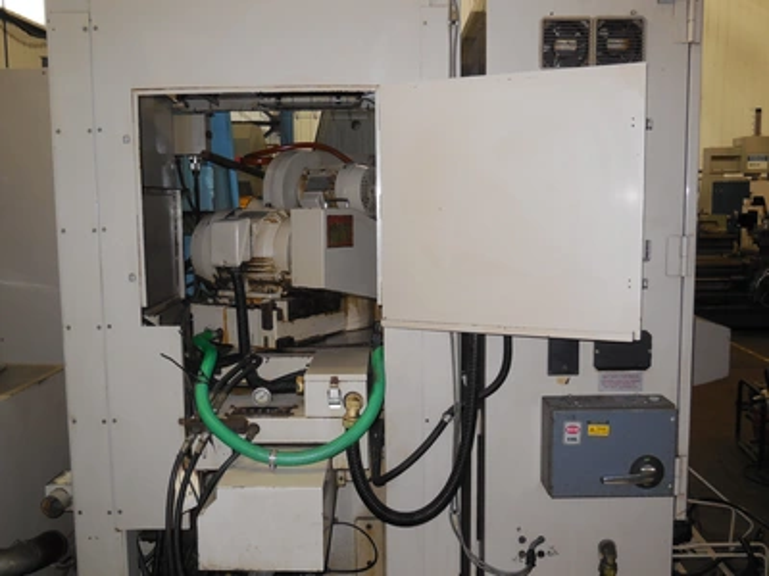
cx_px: 384
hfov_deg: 54.0
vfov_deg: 41.8
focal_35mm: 34
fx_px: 755
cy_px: 288
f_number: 3.4
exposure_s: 1/30
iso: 320
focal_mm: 6.1
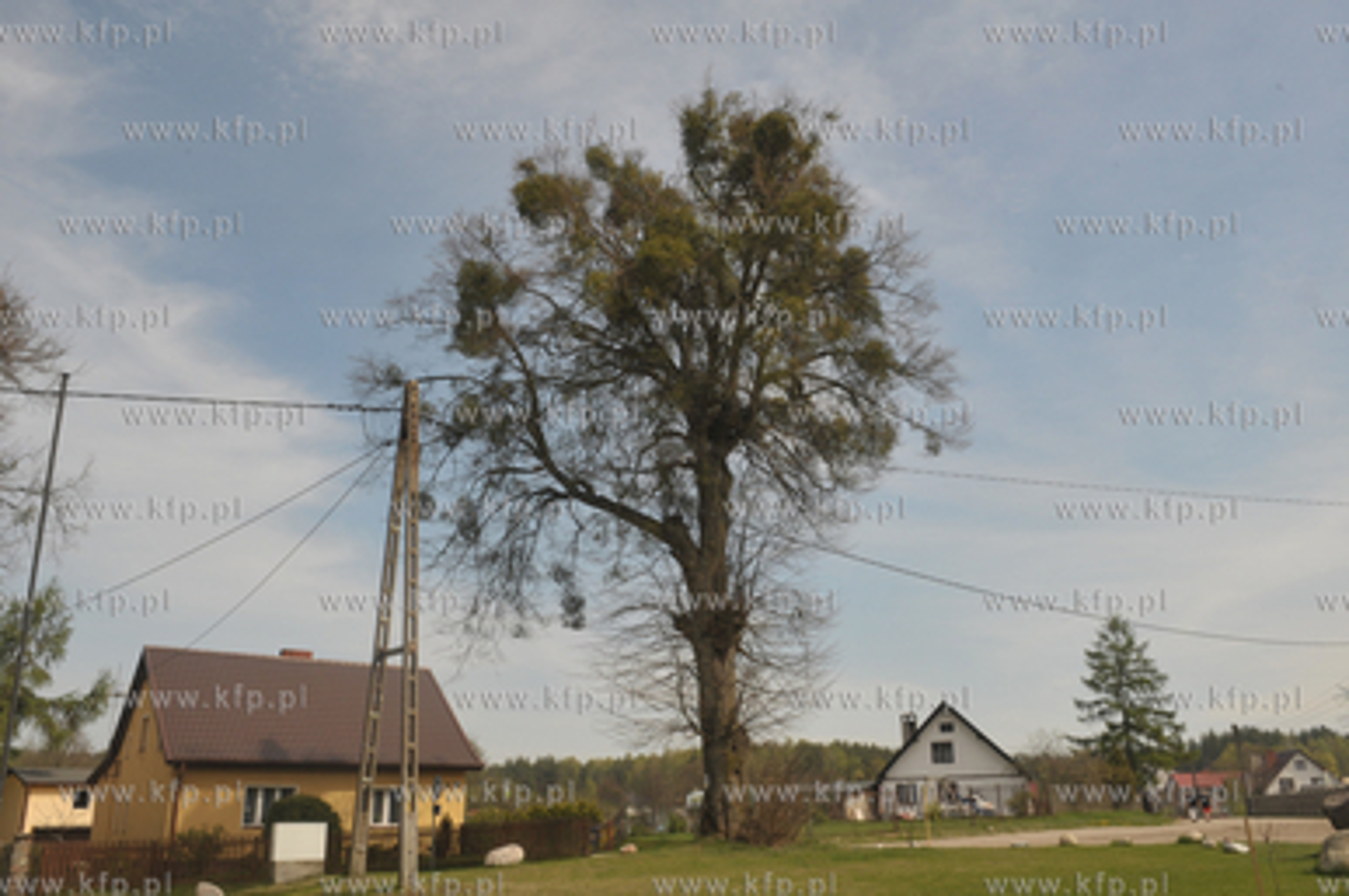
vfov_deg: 43.5
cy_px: 460
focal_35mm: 30
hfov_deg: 62.0
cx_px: 669
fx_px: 1123
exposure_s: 1/640
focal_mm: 29
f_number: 10
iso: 400
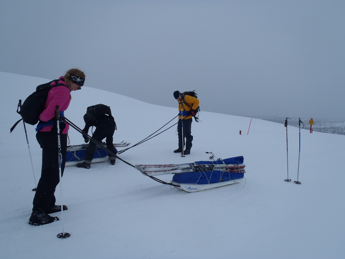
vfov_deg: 49.7
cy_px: 130
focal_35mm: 28
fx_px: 279
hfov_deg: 63.4
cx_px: 172
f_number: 11
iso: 80
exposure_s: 1/160
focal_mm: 5
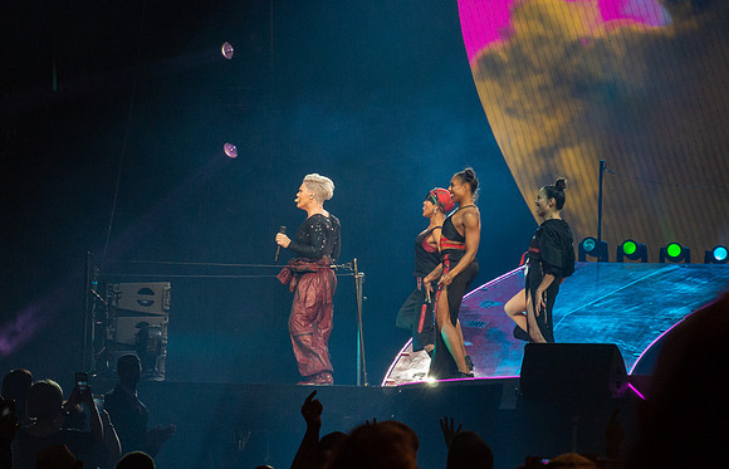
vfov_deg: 5.2
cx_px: 319
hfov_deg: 8.1
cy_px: 254
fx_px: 5175
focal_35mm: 258
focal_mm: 83.2
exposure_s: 1/500
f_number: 5.6
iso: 800
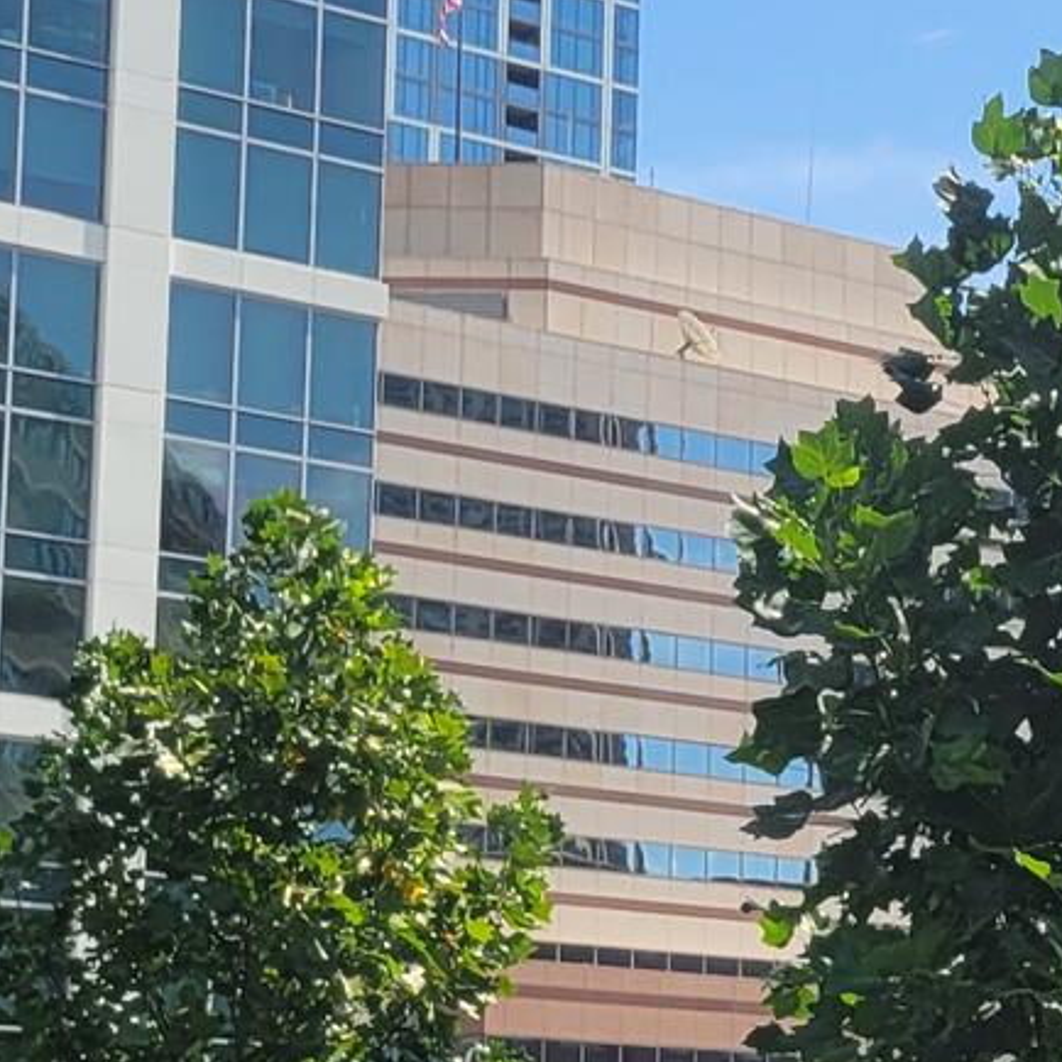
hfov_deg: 12.5
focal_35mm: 127
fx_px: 4408
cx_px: 1911
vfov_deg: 13.7
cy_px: 783
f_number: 1.8
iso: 40
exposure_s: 1/1737
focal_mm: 5.4
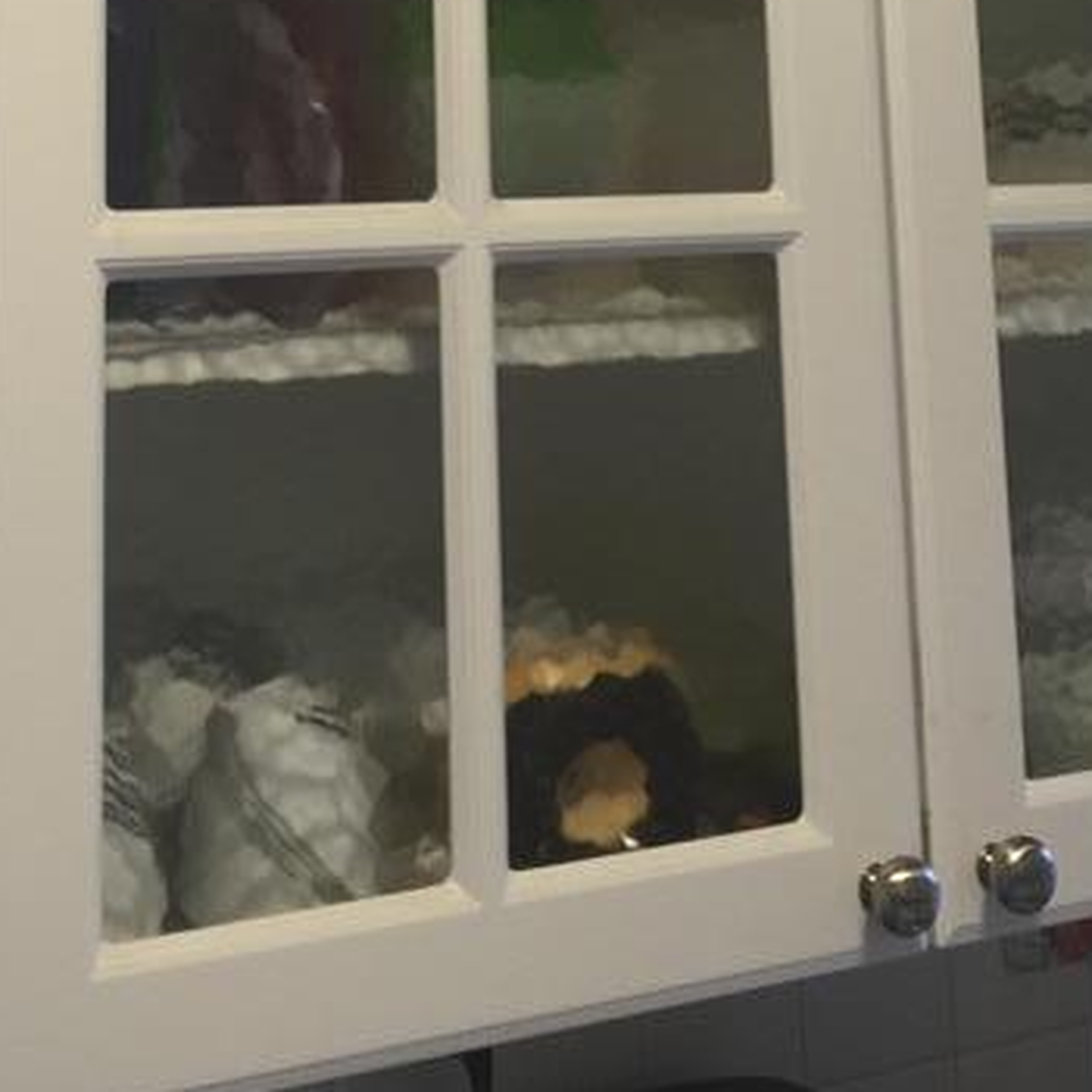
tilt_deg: +11.8
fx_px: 2677
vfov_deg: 20.9
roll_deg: +0.3
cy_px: -346
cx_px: 484
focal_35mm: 75
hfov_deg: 23.0
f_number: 2.2
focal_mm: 4.15
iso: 40
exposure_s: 1/15
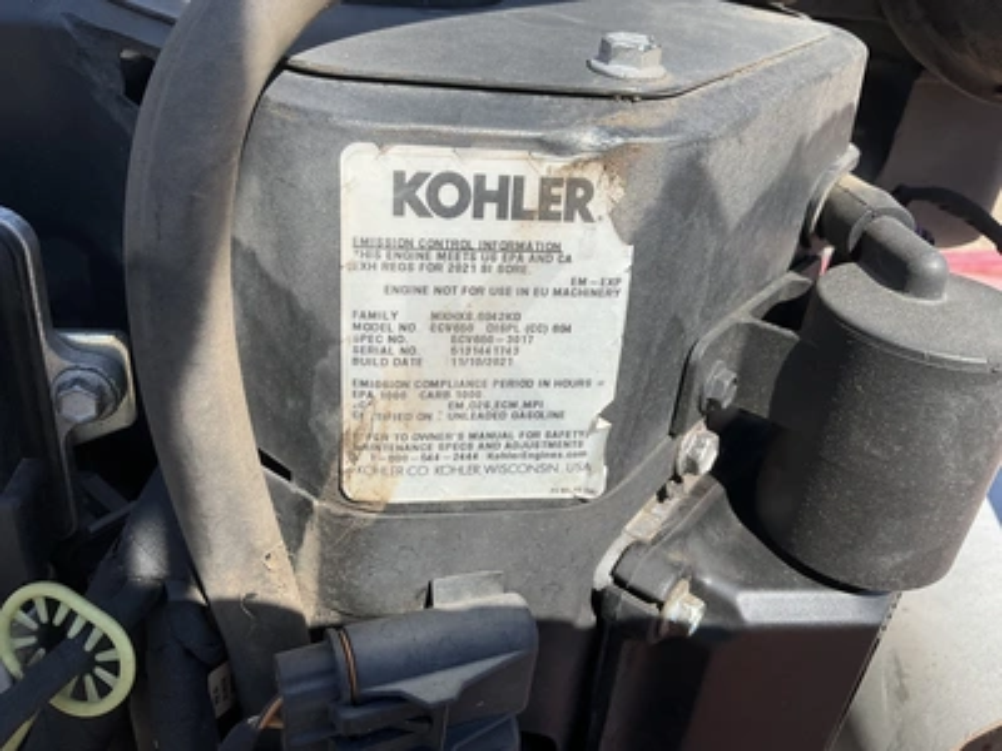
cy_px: 376
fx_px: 839
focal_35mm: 29
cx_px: 501
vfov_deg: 48.2
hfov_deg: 61.7
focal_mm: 3
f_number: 1.8
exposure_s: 1/1377
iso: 25
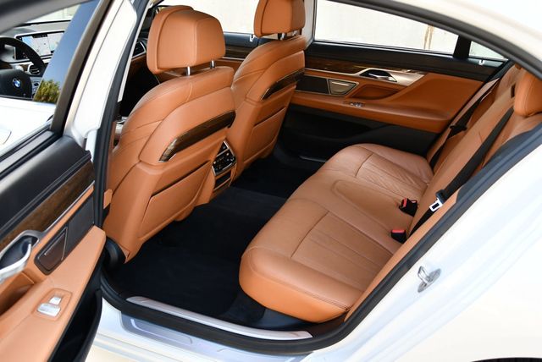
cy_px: 181
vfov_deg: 36.9
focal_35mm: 36
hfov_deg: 53.1
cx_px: 271
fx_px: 542
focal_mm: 18
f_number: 3.5
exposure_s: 1/250
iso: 400
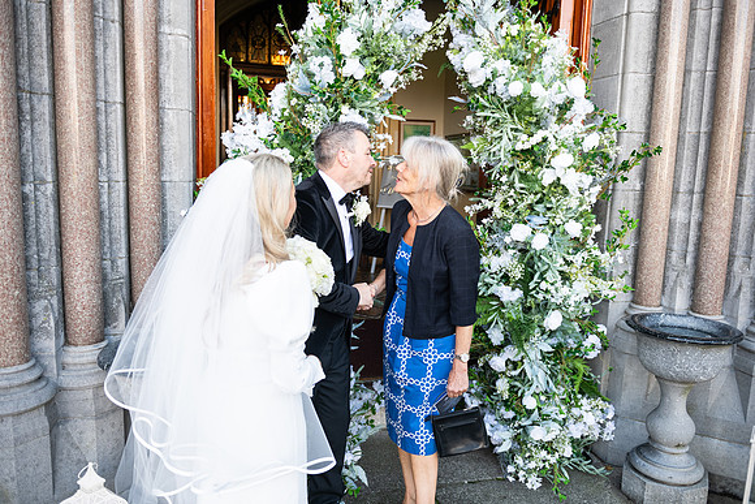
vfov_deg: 48.0
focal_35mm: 27
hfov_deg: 67.4
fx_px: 566
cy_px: 252
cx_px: 378
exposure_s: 1/500
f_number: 3.5
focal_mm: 27
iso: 500
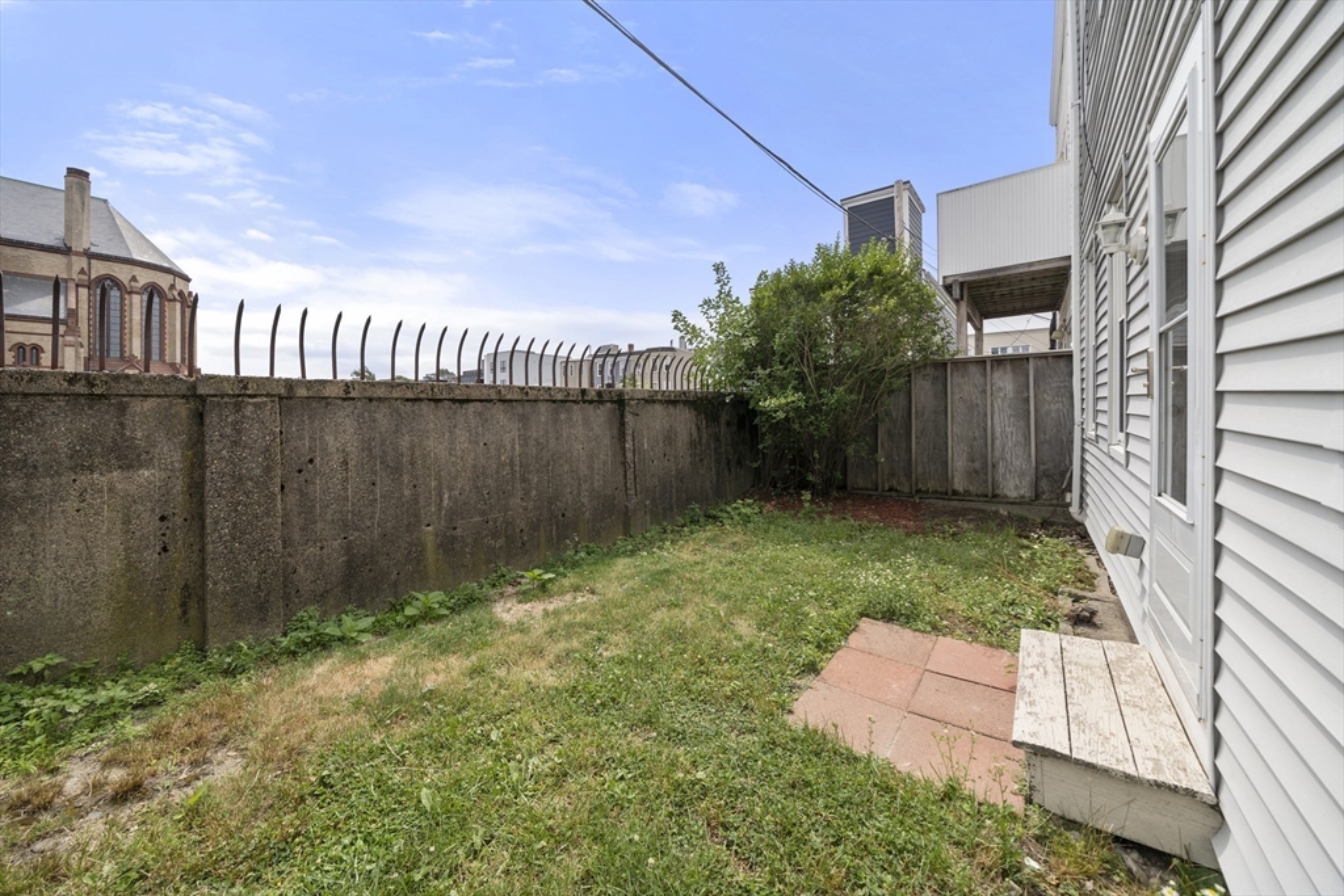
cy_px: 448
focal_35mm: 12
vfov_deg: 90.0
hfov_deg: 112.6
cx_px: 672
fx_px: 448
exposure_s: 1/640
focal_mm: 12
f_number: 8
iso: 320
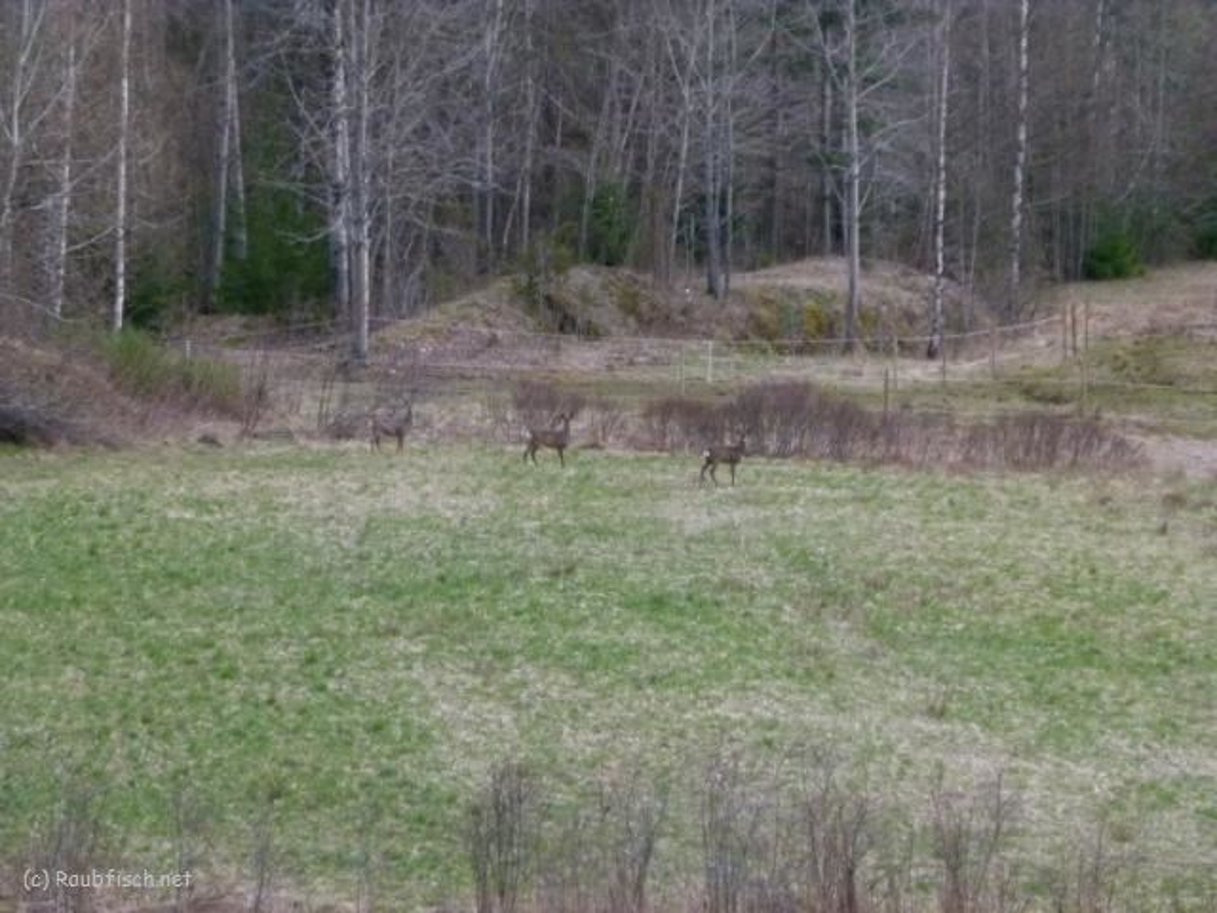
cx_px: 608
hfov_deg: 7.3
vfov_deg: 5.5
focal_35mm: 270
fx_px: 9492
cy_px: 456
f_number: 4
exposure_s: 1/60
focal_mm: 48.7
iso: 400
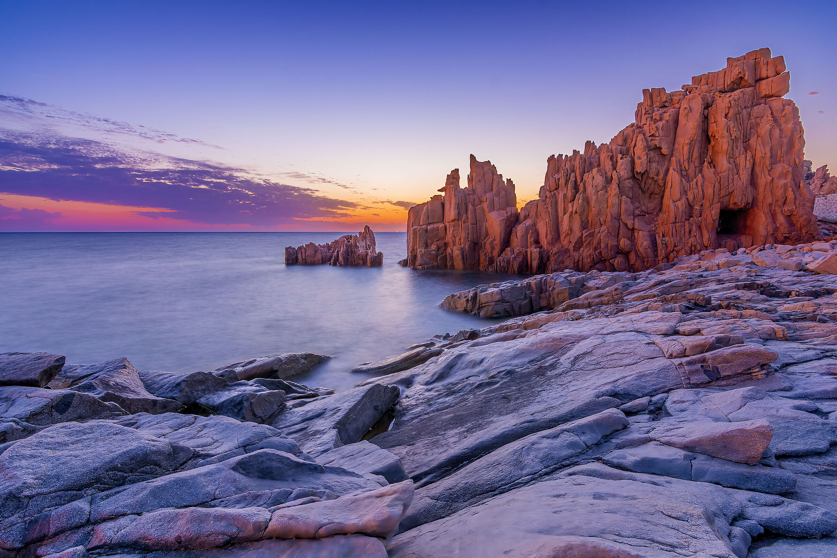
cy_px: 279
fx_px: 384
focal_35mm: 16
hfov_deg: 95.0
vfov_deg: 72.1
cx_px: 418
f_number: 8
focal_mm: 11
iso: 250
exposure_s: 4
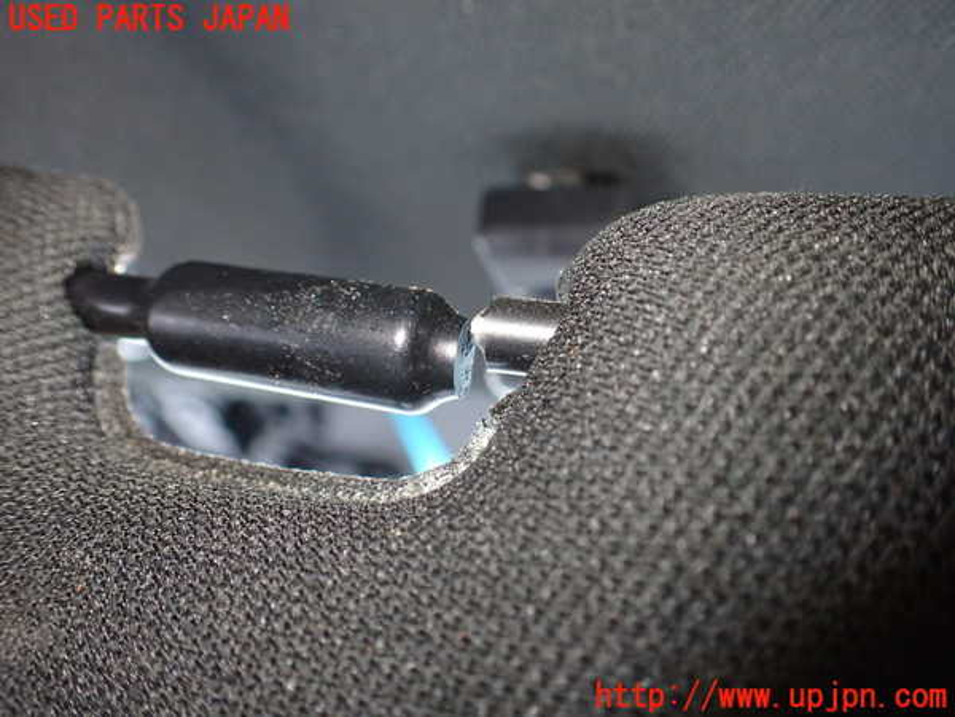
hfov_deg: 60.0
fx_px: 828
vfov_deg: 46.8
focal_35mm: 30
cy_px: 358
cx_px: 478
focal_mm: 5.4
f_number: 2.3
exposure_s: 1/125
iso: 800
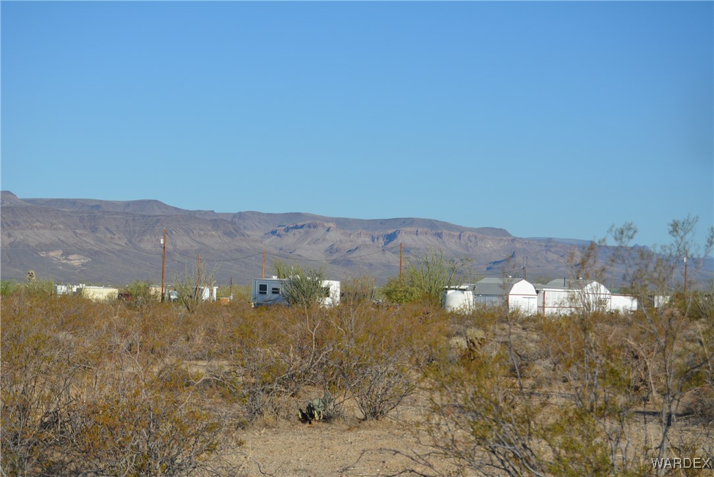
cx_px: 357
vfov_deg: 16.6
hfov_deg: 24.6
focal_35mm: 82
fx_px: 1637
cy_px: 238
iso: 400
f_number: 7.1
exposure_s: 1/1600
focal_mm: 55
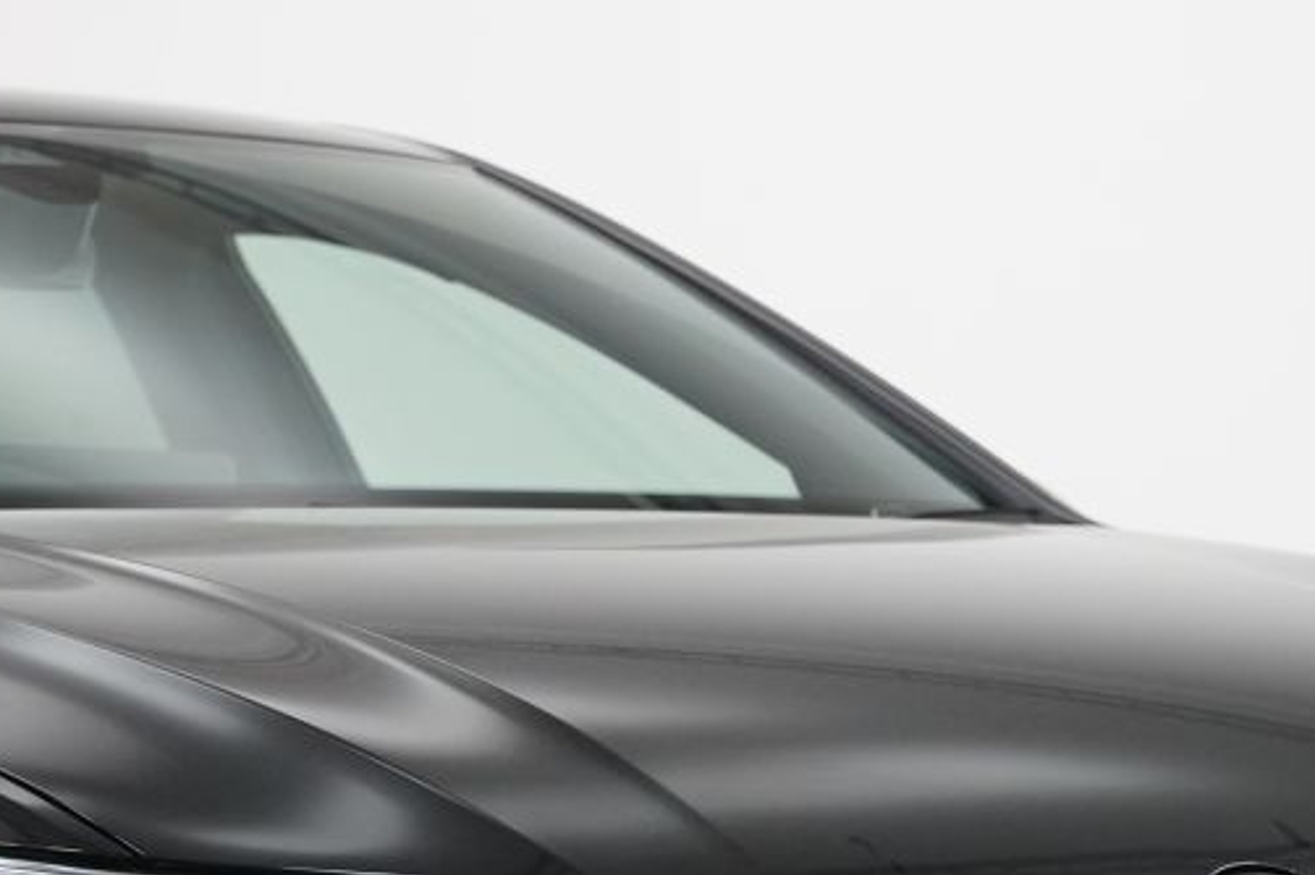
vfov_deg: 7.2
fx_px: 6932
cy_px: 760
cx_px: 136
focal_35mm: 190
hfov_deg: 10.8
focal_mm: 59.6
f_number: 3.5
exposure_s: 1/160
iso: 1600
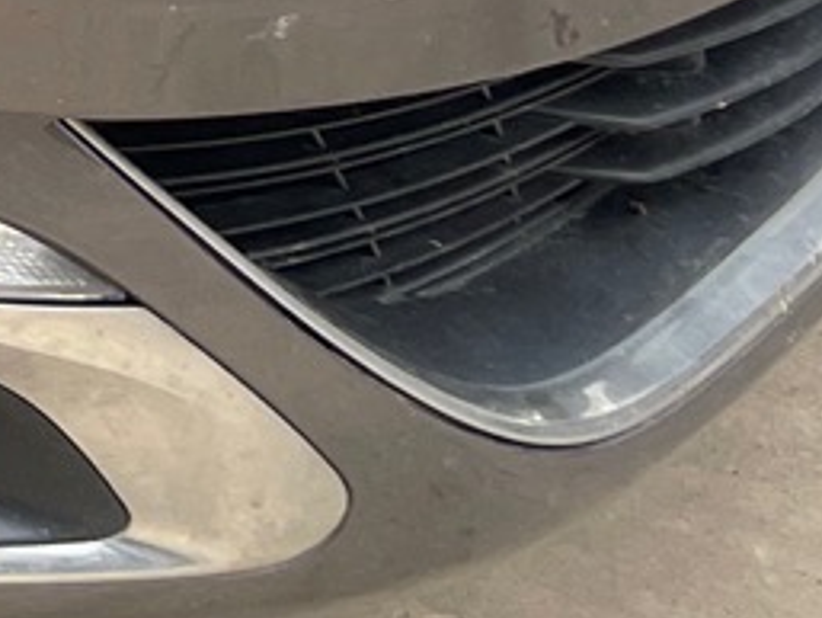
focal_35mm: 182
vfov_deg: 7.3
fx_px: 4324
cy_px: -1210
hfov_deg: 9.2
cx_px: -1414
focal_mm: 4.2
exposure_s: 1/121
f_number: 1.6
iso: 50
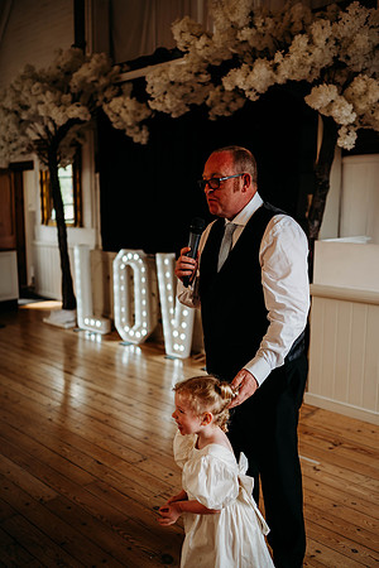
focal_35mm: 35
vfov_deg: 54.4
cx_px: 190
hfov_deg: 37.9
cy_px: 284
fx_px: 553
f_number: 1.8
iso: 400
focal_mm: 35
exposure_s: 1/250
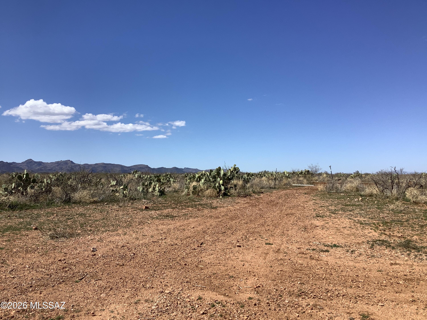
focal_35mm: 31
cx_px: 214
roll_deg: +0.9
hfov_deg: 58.4
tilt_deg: -0.2
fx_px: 382
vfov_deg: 45.4
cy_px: 160
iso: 25
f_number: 2.4
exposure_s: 1/1942
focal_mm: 3.3
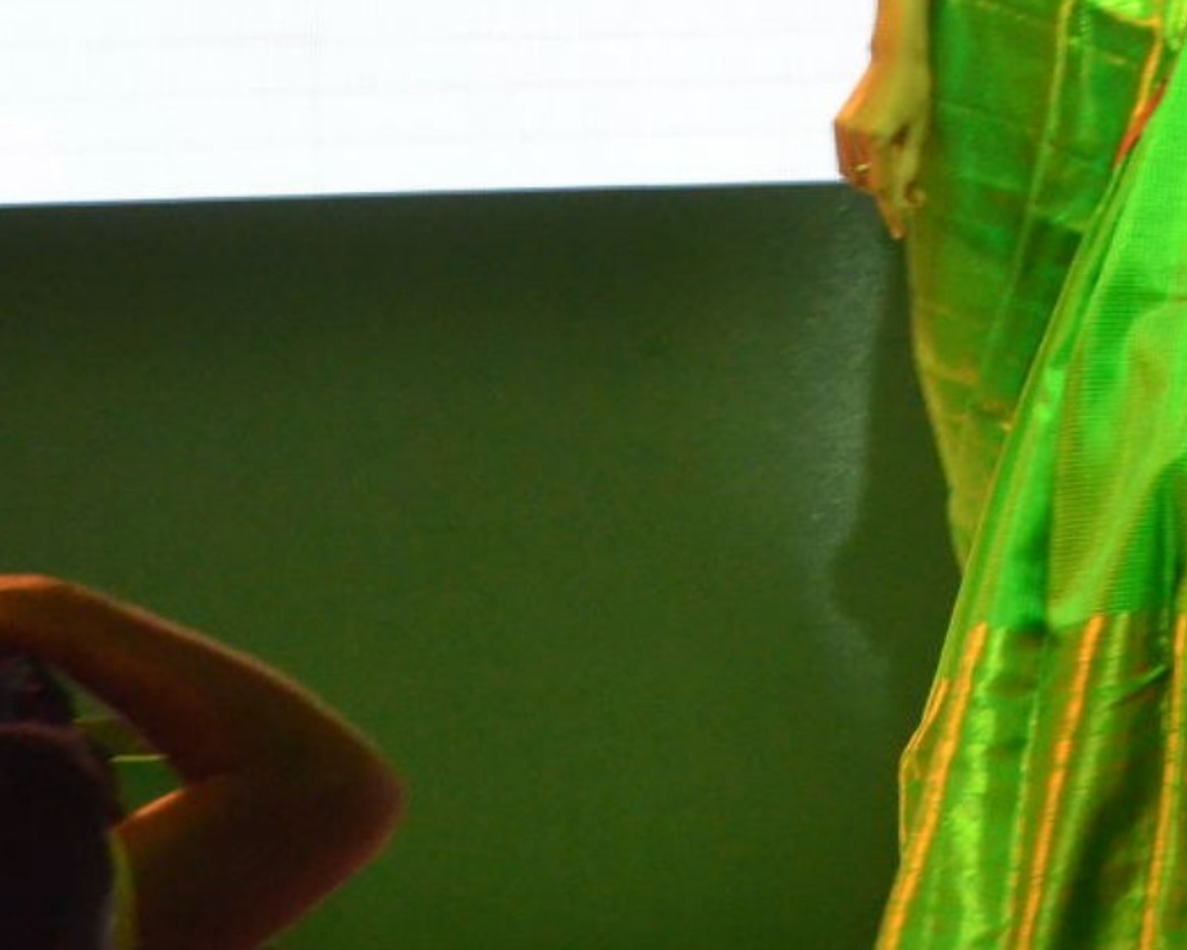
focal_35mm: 367
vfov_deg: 4.2
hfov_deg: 5.2
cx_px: 1821
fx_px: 12910
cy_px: -13
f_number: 7.1
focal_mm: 85
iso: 3200
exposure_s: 1/80
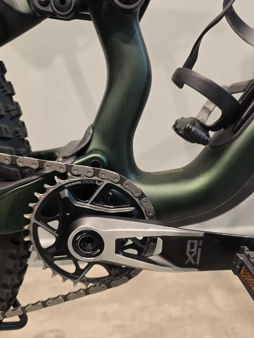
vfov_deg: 67.0
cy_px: 190
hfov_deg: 53.1
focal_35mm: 26
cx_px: 135
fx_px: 254
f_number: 1.7
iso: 200
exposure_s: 1/50
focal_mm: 6.3
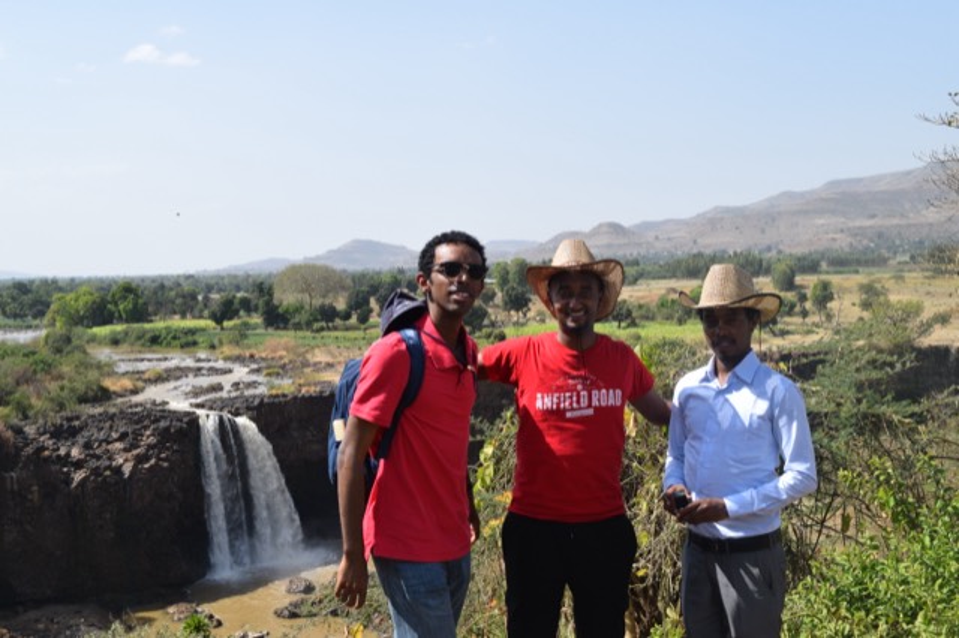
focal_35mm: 39
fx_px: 1038
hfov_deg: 49.6
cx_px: 480
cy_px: 319
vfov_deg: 34.2
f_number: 10
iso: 200
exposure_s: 1/400
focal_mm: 26
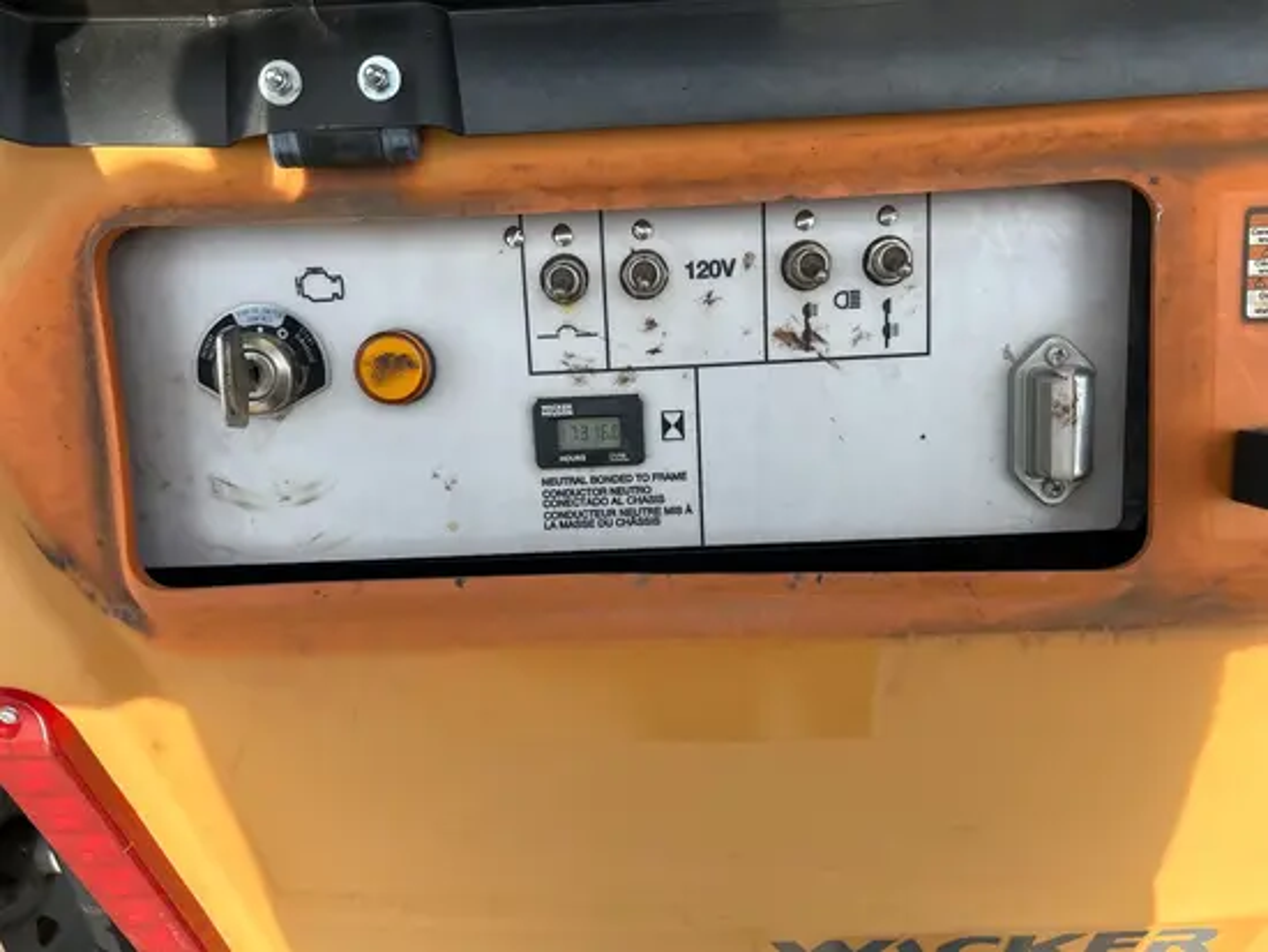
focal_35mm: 26
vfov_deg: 53.1
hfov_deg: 67.3
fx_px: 953
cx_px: 634
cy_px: 476
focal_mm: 5.7
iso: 50
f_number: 1.5
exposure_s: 1/1000
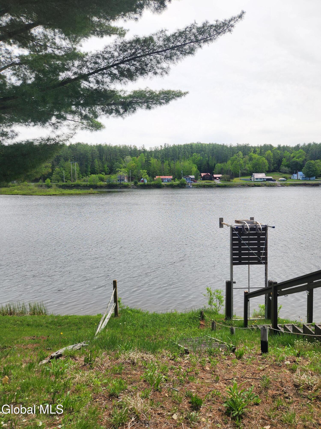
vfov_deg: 73.9
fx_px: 284
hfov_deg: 58.9
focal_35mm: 23
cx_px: 160
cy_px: 214
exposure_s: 1/1663
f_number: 1.8
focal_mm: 5.4
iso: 20
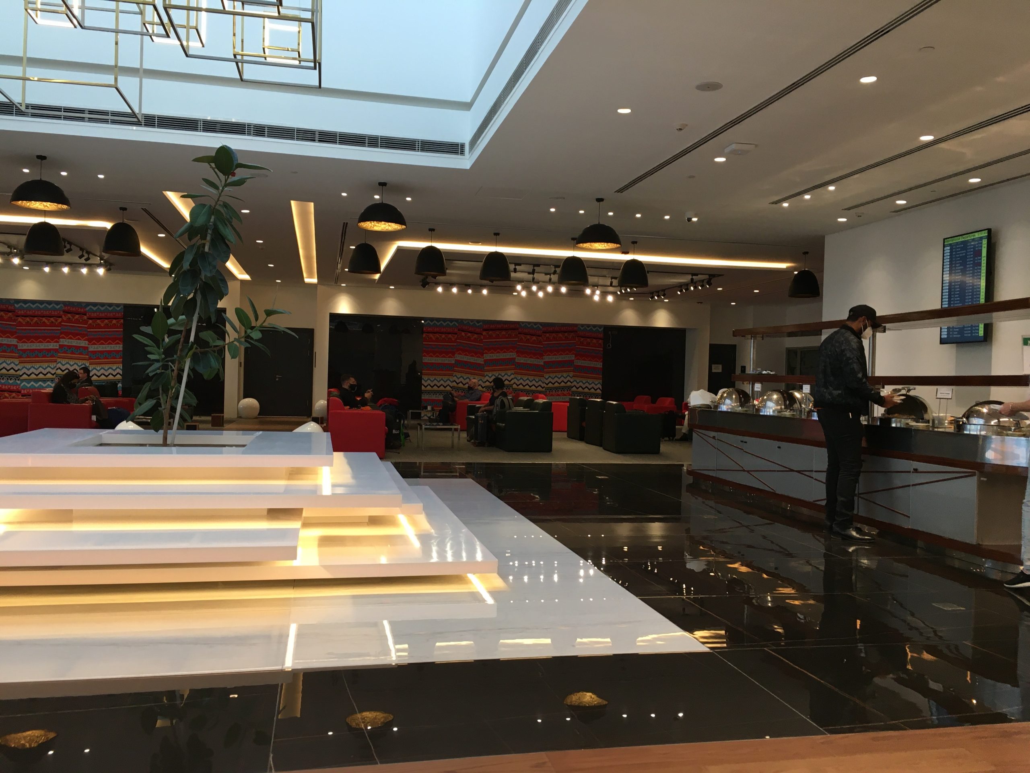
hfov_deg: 61.7
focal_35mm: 29
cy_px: 386
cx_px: 515
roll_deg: -2.3
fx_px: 863
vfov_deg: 48.2
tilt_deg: +0.3
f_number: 2.2
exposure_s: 1/33
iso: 32
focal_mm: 4.15
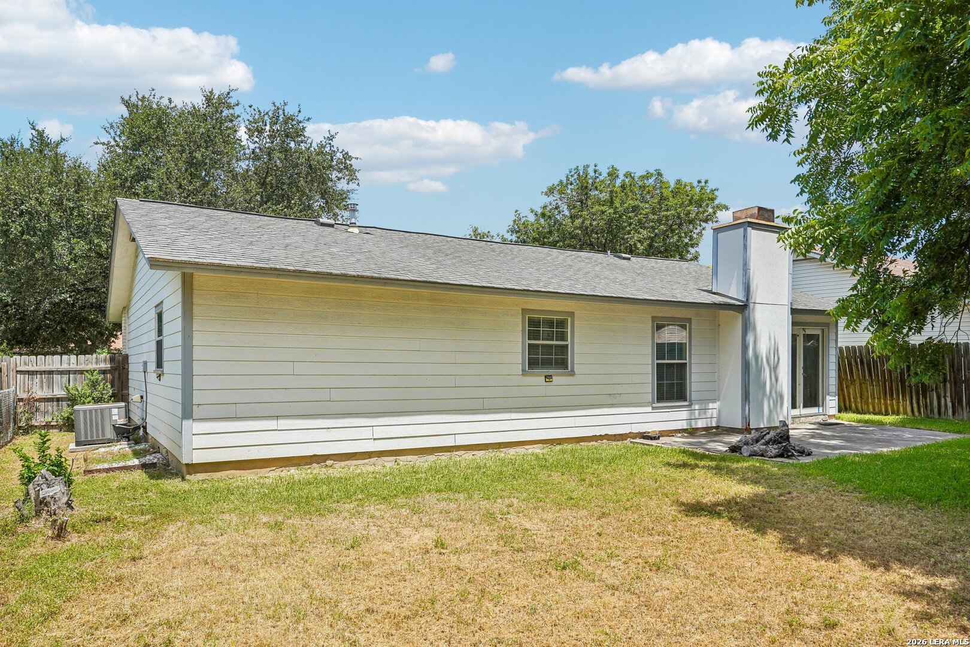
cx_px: 485
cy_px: 324
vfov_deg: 54.1
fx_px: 633
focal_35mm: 24
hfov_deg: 74.9
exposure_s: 1/320
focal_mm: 23.5
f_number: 8
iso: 100
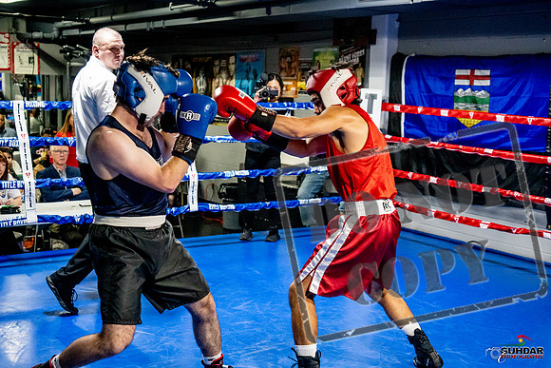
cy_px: 184
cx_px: 276
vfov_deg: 26.0
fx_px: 796
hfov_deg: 38.2
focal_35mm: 52
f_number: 2.8
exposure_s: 1/800
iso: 5000
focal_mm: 35
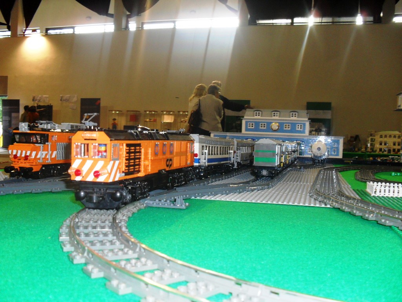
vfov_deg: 40.7
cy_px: 151
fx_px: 406
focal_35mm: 35
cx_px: 201
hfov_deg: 52.6
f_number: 3.2
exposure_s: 1/45
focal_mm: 6.3
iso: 200
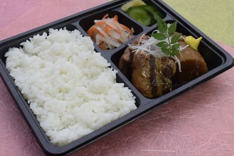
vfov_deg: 23.4
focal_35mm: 58
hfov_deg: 34.5
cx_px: 111
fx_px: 377
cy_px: 71
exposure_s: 1/320
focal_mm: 34
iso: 800
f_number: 9
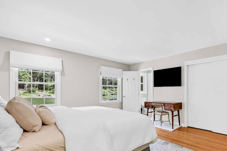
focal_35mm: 18
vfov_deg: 67.1
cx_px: 140
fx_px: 113
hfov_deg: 88.4
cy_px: 85
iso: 200
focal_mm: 14
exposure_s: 1/250
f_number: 8
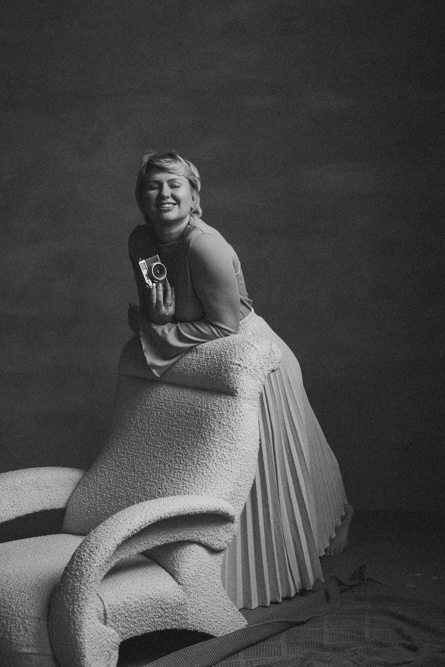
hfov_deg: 22.6
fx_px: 1113
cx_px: 222
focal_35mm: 60
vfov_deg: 33.4
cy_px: 334
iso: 1250
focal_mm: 40
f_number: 3.5
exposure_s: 1/320
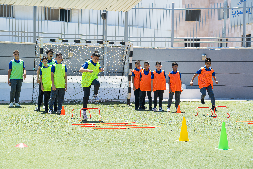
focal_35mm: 85
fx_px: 597
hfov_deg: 23.9
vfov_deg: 16.1
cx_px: 126
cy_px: 84
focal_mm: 85
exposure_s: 1/125
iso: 50
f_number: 5.6
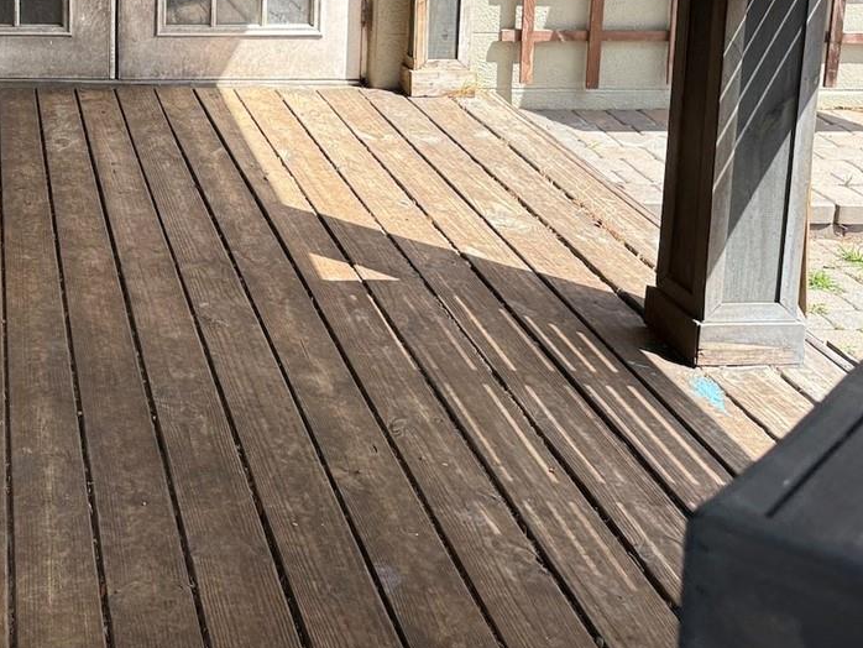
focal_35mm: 55
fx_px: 1372
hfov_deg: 30.8
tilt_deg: -8.4
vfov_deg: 25.1
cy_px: -28
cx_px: -106
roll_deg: +2.1
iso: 100
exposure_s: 1/1385
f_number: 1.78
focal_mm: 6.76
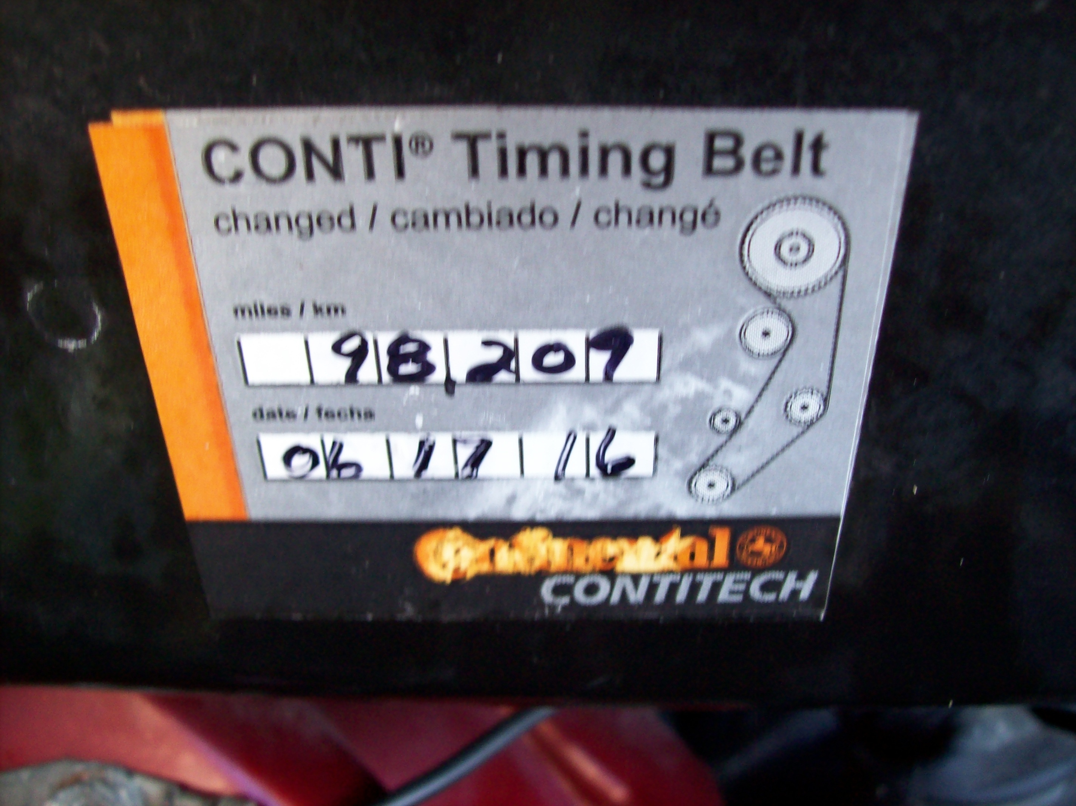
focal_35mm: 36
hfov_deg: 51.4
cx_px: 538
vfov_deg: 39.6
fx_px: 1119
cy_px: 403
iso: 160
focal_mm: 6
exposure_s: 1/42.7
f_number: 2.7
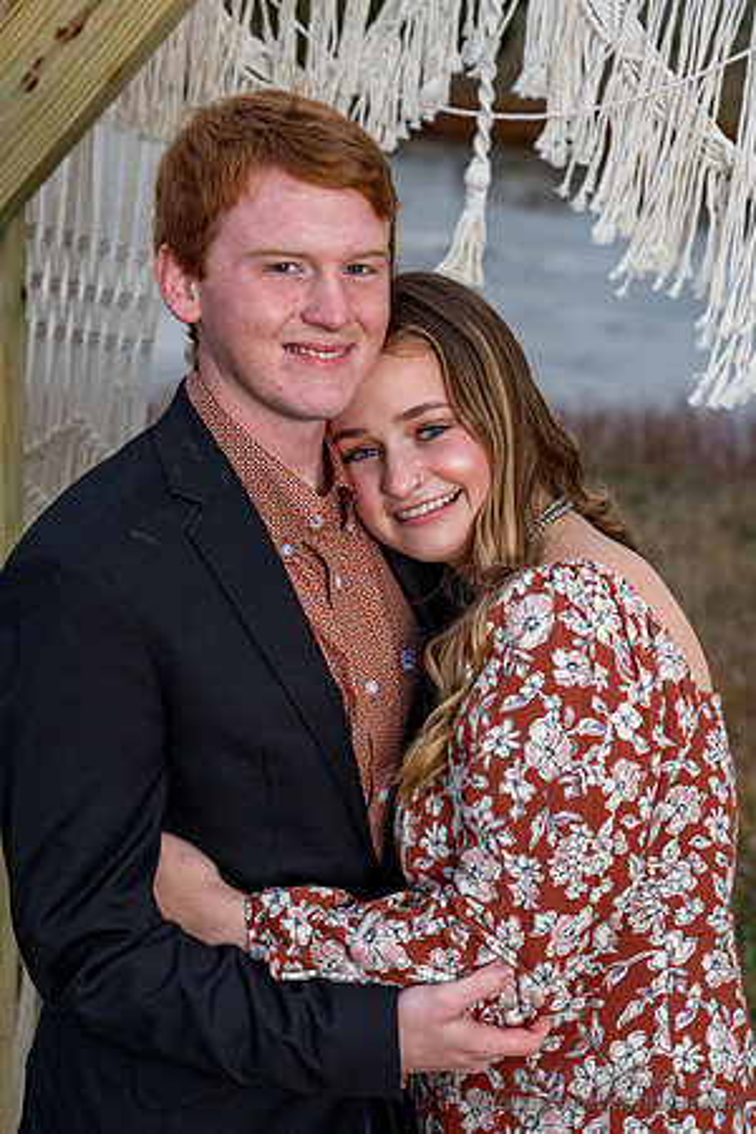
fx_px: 2205
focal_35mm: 70
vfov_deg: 28.8
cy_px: 567
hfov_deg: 19.5
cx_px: 378
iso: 250
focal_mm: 70
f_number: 5
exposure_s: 1/160
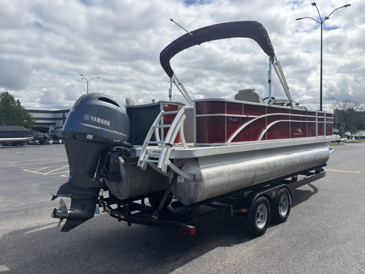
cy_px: 137
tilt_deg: -0.5
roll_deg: -0.2
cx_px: 182
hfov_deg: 67.3
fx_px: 274
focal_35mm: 26
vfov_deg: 53.1
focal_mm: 5.96
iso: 50
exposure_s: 1/4425
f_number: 1.6
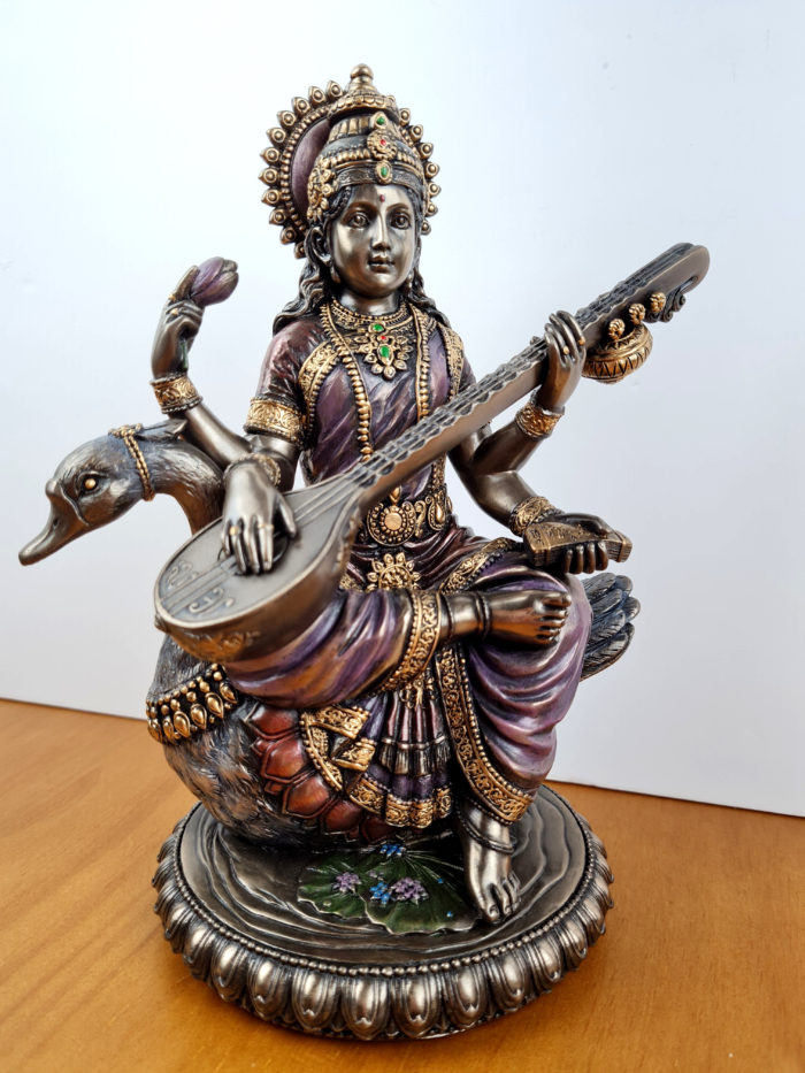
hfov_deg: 53.1
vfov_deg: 67.3
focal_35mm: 26
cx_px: 402
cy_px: 536
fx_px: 806
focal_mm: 5.4
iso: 50
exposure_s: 1/198
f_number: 1.8
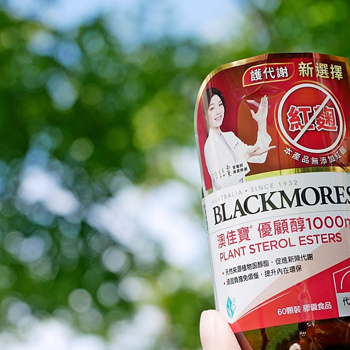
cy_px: 199
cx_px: 262
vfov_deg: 21.1
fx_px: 938
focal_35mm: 82
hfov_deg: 21.0
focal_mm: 25
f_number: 2.8
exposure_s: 1/1000
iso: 200
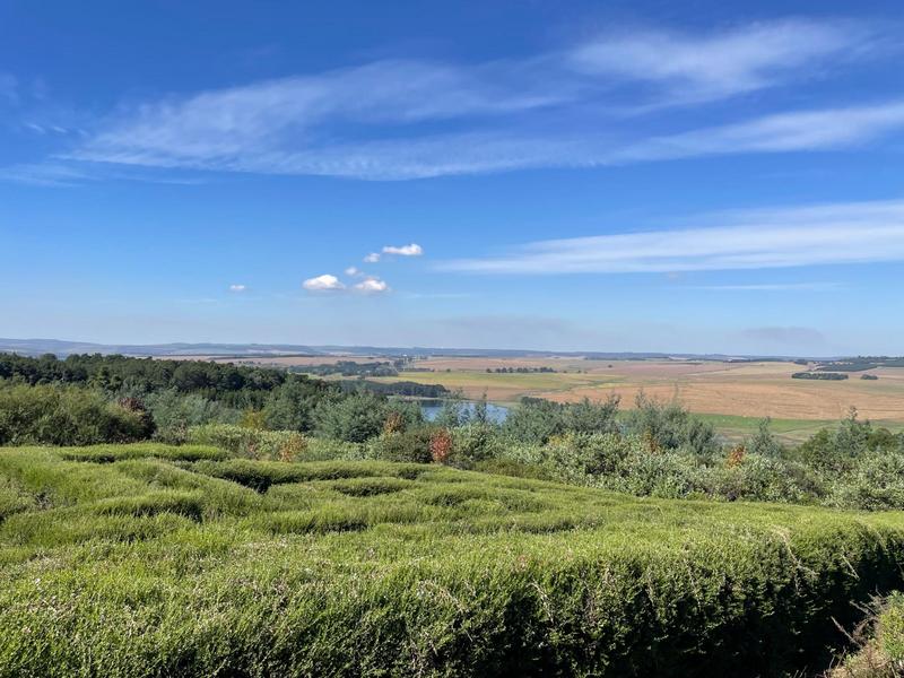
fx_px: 679
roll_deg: -0.9
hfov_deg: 67.3
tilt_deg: +1.5
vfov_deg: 53.1
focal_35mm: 26
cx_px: 452
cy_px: 339
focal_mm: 4.2
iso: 32
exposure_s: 1/3509
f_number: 1.6
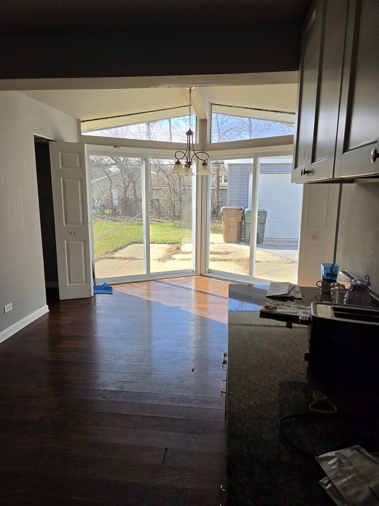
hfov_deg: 58.9
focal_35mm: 23
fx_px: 336
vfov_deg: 73.9
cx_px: 190
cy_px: 253
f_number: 1.8
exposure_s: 1/1410
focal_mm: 5.4
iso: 80
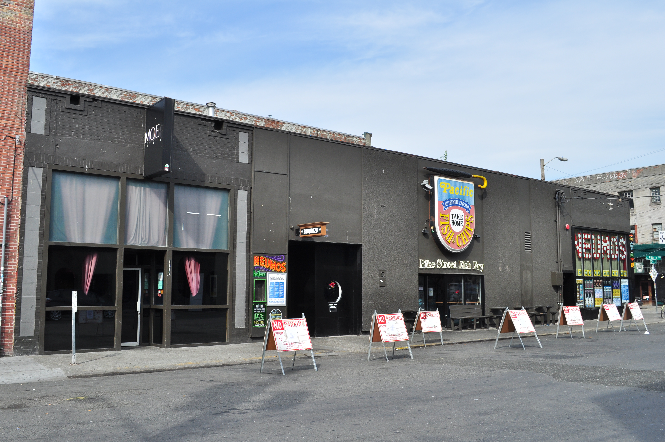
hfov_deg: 57.3
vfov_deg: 39.9
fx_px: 609
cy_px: 221
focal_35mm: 33
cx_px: 332
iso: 200
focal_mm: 22
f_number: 9
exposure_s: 1/320
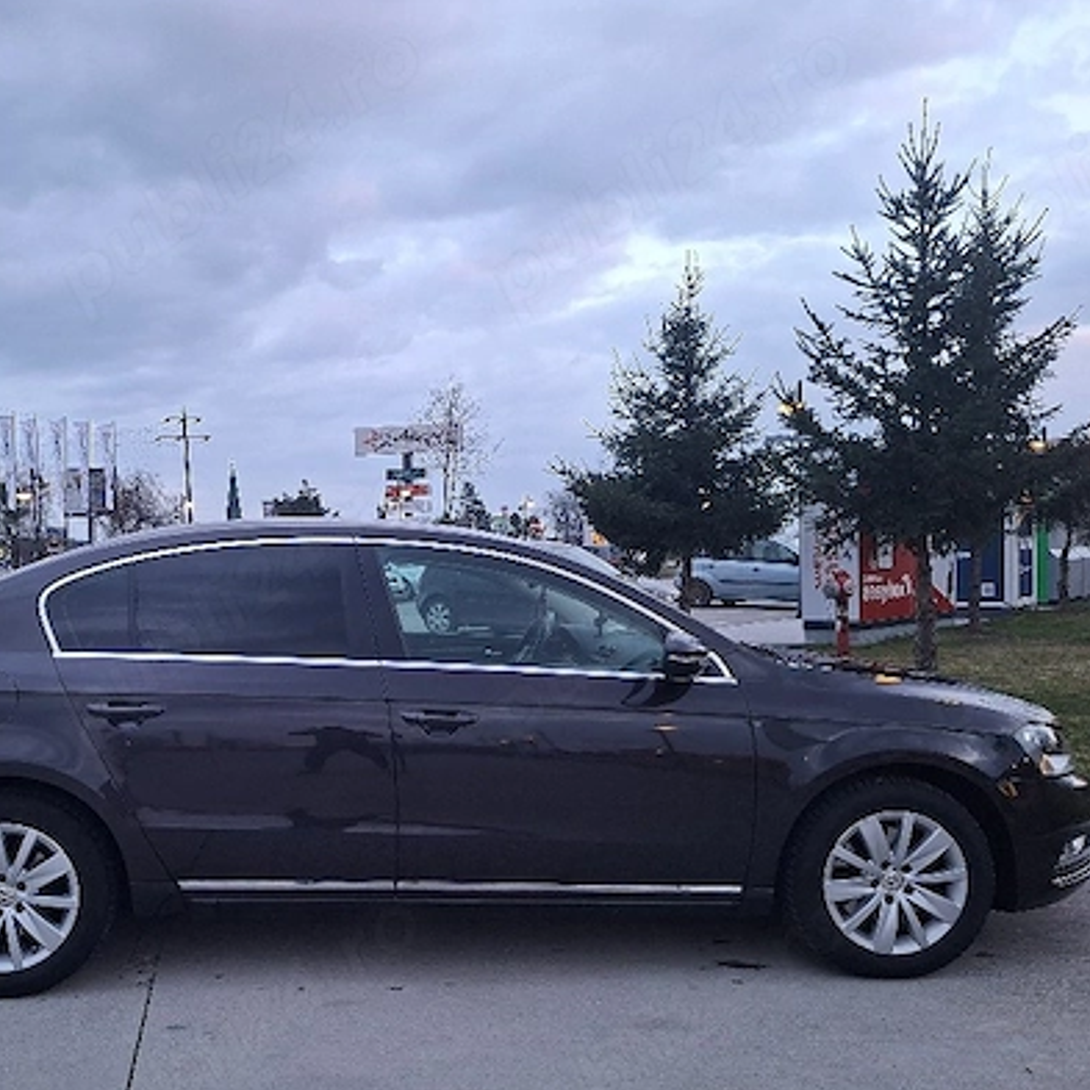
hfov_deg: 51.4
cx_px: 349
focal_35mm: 31
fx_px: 1104
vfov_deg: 52.4
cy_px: 616
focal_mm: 5.54
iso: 250
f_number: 1.8
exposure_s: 1/100
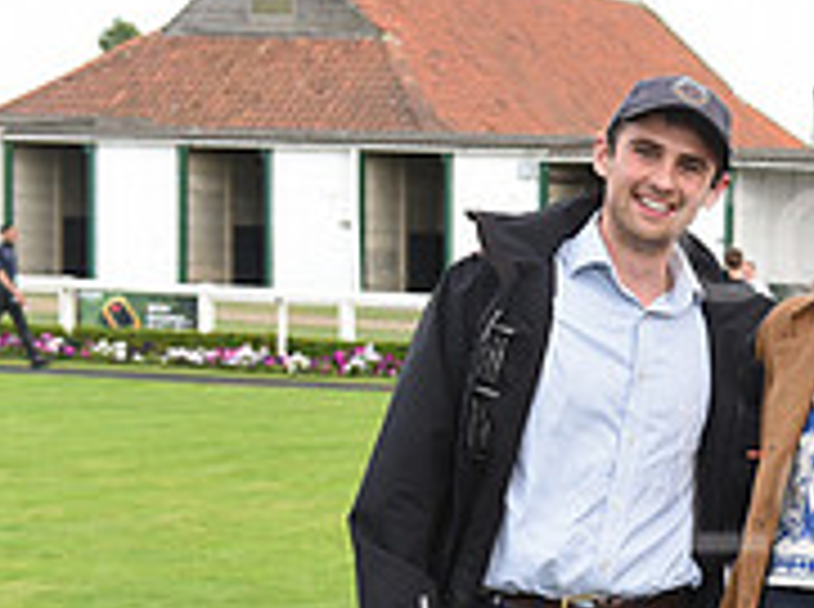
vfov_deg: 10.6
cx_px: 1259
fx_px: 3262
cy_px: 520
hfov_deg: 13.3
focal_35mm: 139
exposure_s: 1/640
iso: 800
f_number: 5.6
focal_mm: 45
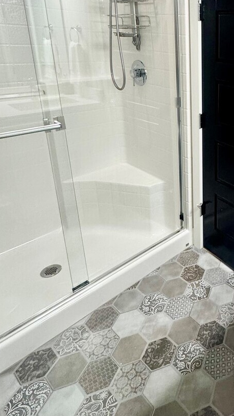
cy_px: 134
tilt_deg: -17.2
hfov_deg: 36.1
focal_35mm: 27
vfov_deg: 67.6
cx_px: 261
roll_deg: -3.0
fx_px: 297
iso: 200
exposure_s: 1/120
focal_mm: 2.22
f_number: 2.2
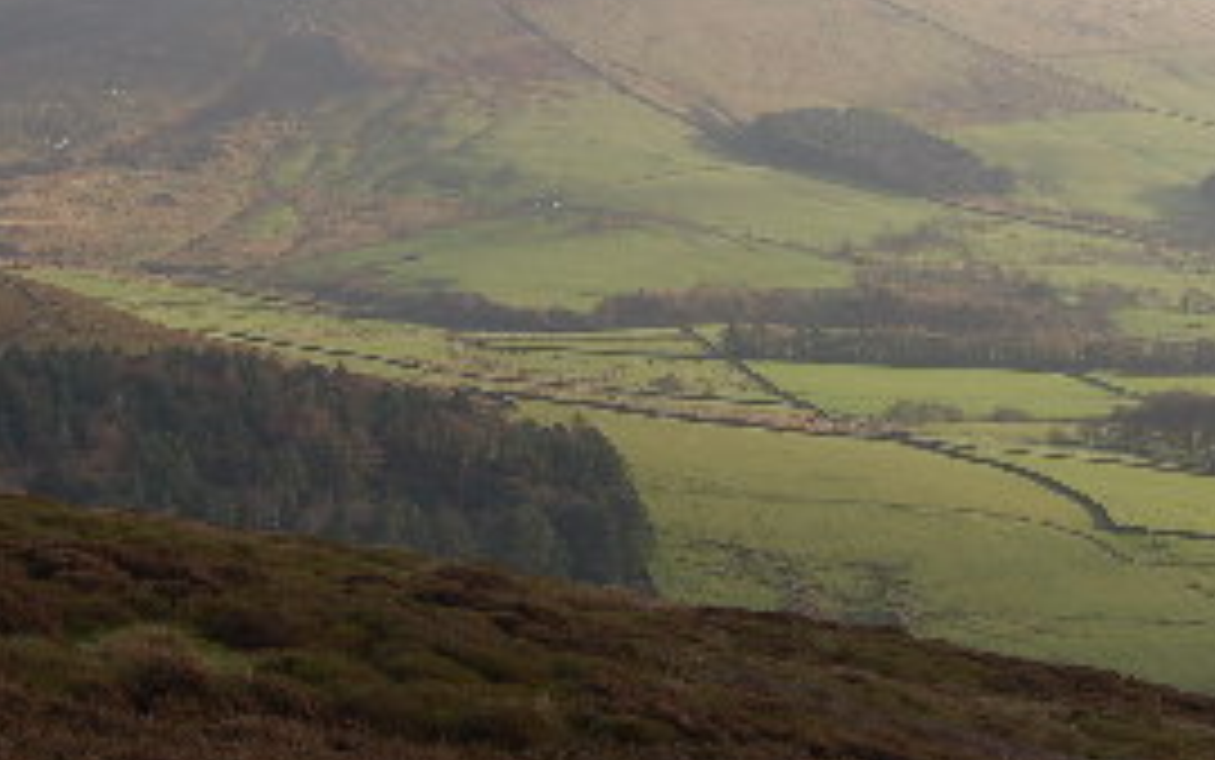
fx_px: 3717
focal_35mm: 112
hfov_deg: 18.2
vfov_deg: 11.6
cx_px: 1107
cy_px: 166
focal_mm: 31
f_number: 6.3
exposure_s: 1/160
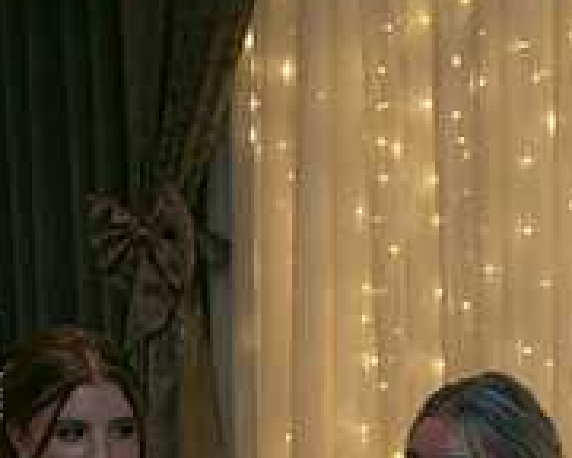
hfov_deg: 12.5
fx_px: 2556
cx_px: 648
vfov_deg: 10.0
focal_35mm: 151
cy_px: 574
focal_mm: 50
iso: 800
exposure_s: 1/160
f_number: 3.5
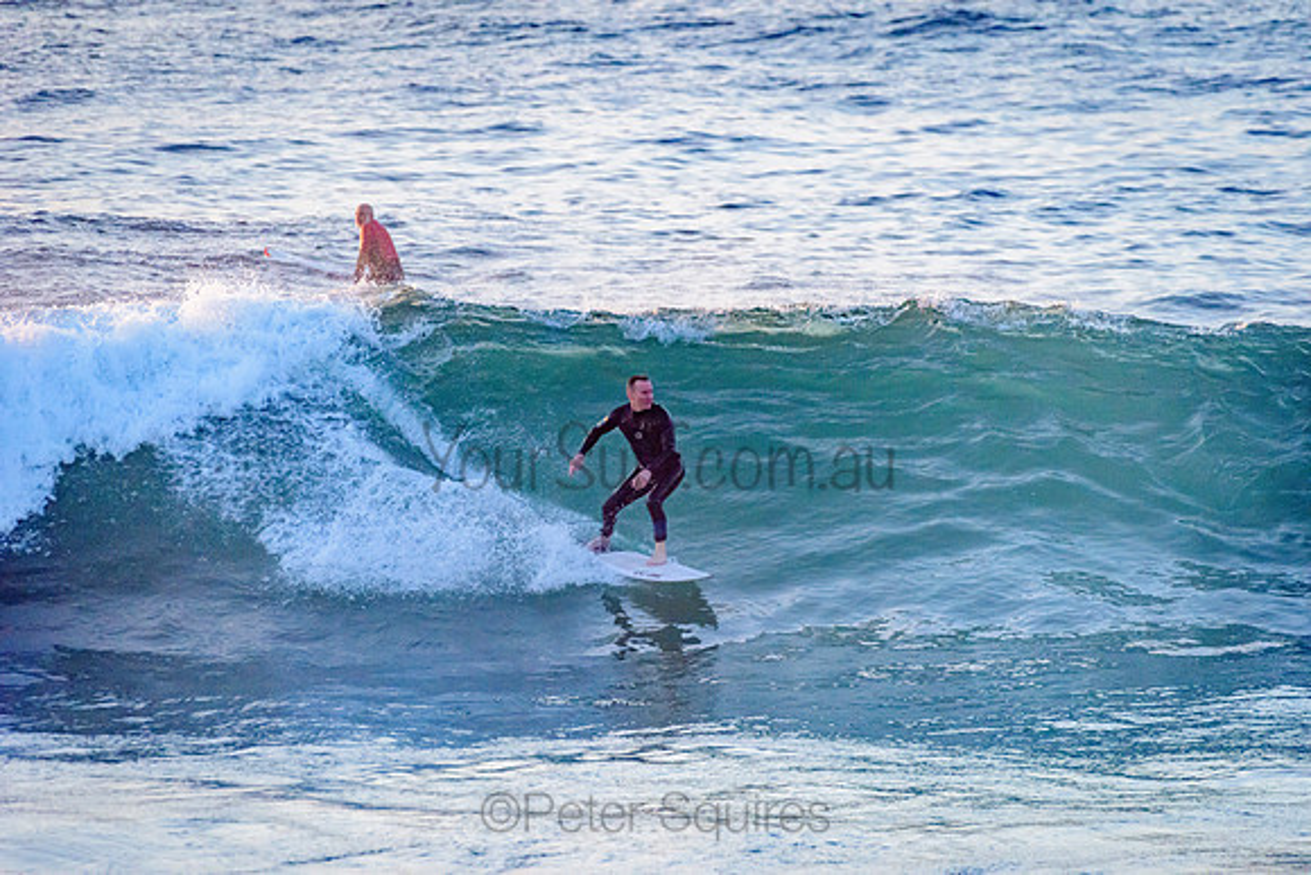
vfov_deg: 2.8
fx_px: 18212
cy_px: 438
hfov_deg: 4.1
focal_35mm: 500
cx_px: 656
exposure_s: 1/2000
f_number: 5.6
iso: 1800
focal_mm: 500
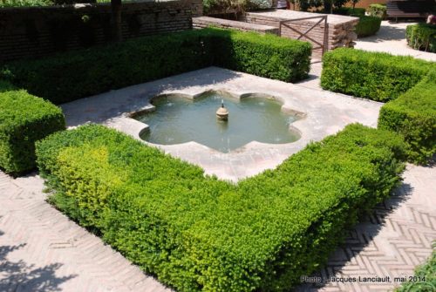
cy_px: 146
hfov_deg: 51.2
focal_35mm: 38
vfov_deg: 35.6
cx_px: 218
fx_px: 455
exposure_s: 1/200
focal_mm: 25
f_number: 7.1
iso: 100
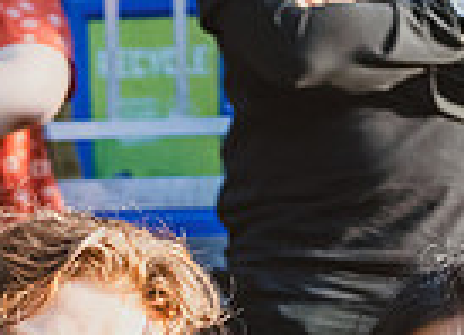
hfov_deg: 7.0
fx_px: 3771
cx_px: 3
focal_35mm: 285
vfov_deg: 5.0
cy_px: 716
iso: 2000
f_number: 4.5
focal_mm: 56
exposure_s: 1/1250
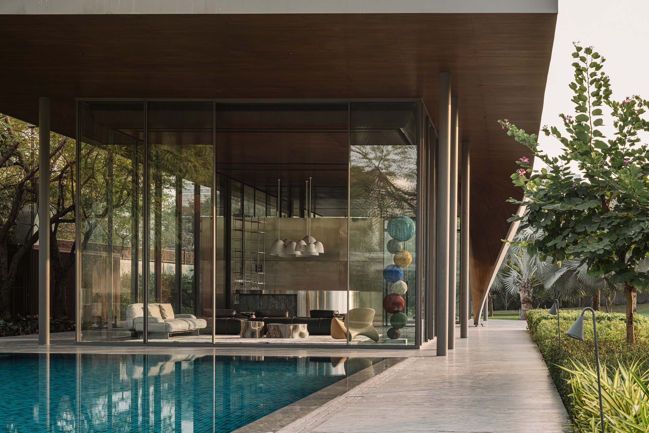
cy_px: 216
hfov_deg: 39.6
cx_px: 324
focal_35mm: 50
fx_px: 901
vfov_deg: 27.0
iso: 64
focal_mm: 50
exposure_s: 1/5
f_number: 10
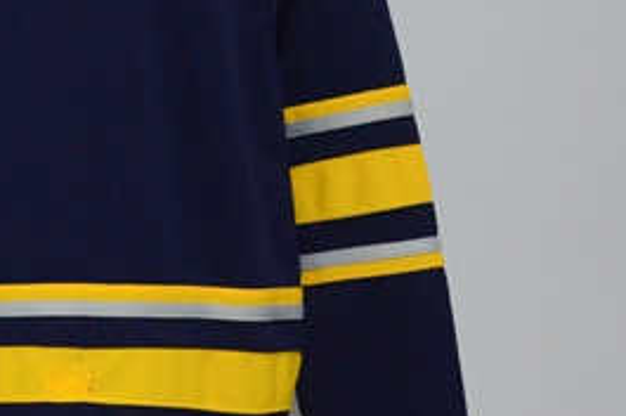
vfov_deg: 7.2
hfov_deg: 10.5
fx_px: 3300
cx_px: -291
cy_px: 52
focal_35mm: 190
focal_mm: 42
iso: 4000
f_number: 4.5
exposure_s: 1/50
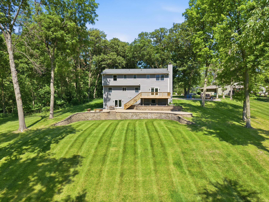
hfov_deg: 71.6
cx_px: 134
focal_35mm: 24
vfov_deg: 56.8
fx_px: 187
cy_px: 101
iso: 200
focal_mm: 8.7
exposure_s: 1/2000
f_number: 1.8
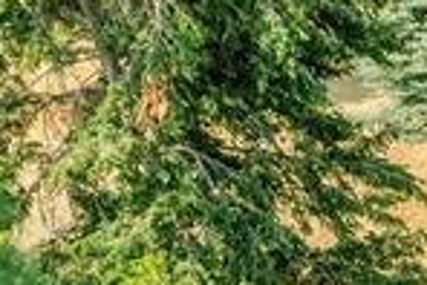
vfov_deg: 11.1
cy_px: 351
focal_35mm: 121
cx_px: 822
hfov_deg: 14.4
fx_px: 1437
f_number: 8
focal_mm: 10.26
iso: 800
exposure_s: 1/1250
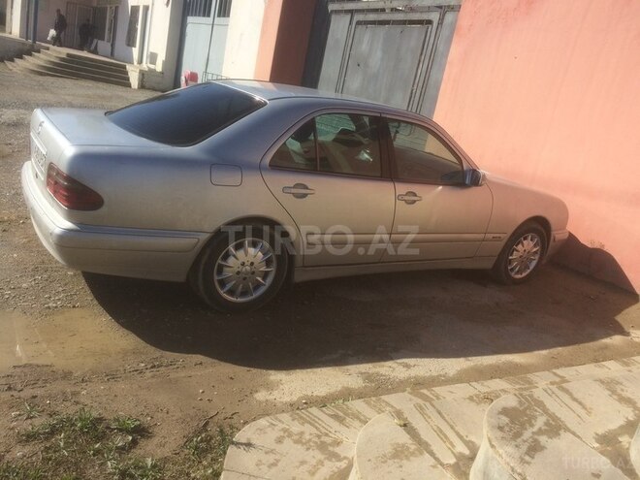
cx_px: 320
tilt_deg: -14.0
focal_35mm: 29
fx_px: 536
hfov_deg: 61.7
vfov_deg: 48.2
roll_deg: -12.5
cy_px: 240
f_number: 2.2
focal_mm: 4.15
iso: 32
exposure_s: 1/2053
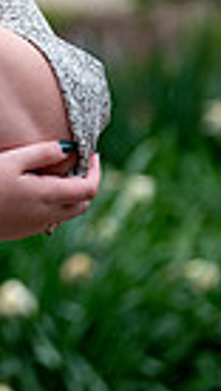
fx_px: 5636
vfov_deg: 4.0
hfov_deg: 2.2
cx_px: -139
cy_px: 54
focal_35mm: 543
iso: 250
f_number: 2.8
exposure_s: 1/500
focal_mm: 106
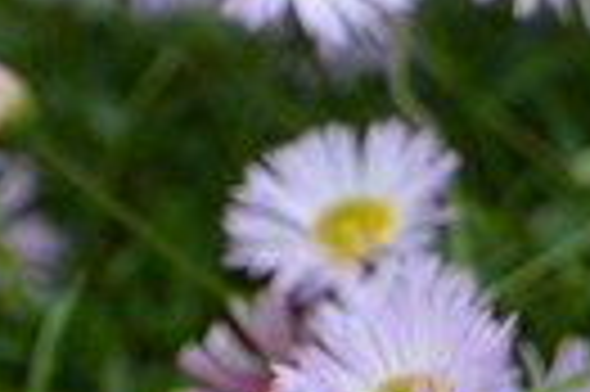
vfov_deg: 3.1
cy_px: 701
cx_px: 1612
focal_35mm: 446
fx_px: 7300
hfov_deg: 4.5
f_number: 6.3
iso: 200
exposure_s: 1/160
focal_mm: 38
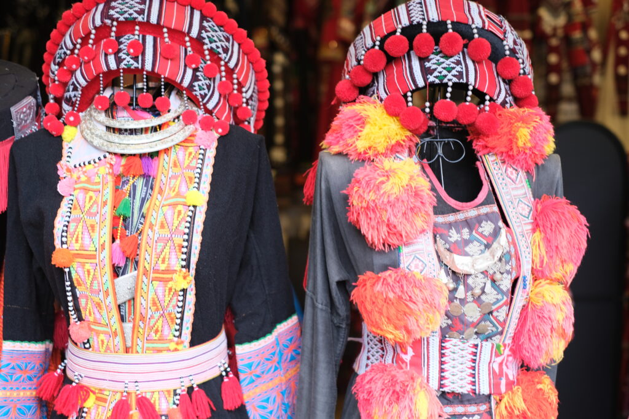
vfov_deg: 25.5
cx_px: 314
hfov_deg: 37.5
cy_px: 210
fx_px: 926
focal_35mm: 53
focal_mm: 35
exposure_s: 1/170
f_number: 2.2
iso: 320
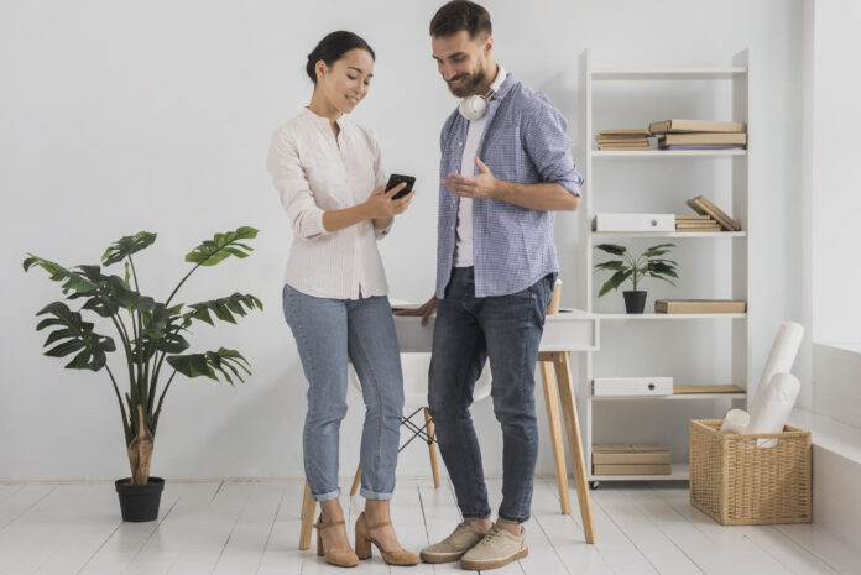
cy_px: 288
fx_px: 1197
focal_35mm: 50
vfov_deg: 27.0
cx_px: 430
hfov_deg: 39.6
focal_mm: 50
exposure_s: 1/160
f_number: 3.5
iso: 250
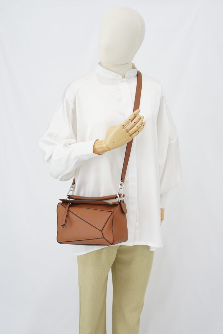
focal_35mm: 50
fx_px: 464
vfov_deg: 39.6
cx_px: 112
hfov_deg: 27.0
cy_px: 167
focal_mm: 50
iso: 640
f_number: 6.3
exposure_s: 1/6
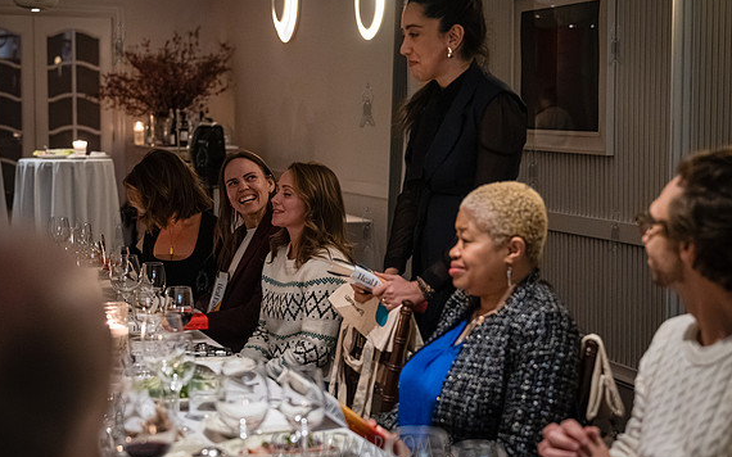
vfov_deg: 21.6
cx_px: 366
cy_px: 228
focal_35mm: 60
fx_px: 1197
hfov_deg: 34.0
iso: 16000
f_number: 2.8
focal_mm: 55
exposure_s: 1/125
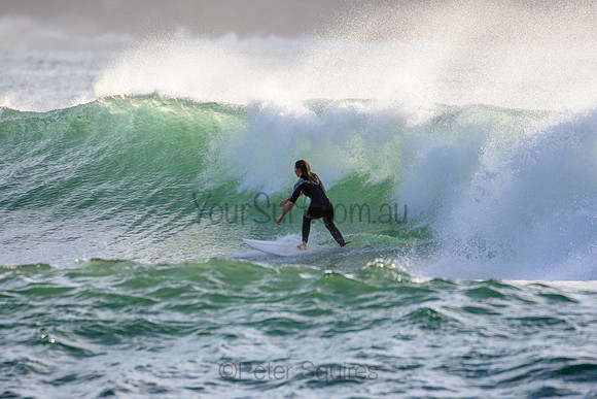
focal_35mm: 750
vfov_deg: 1.8
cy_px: 200
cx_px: 298
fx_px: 12440
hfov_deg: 2.7
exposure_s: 1/2000
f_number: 5.6
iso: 450
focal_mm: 500
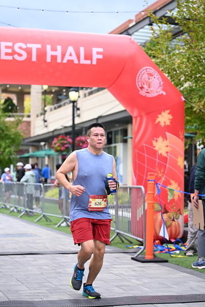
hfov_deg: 18.2
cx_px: 102
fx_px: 640
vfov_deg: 27.0
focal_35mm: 75
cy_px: 154
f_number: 2.8
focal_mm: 75
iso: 640
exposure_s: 1/2000
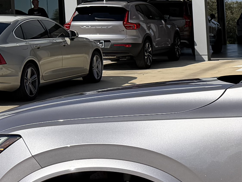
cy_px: 122
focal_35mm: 122
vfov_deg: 12.1
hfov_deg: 14.2
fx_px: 853
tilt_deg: -6.6
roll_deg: +0.5
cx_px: 443
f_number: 1.78
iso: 80
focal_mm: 6.76
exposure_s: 1/8130
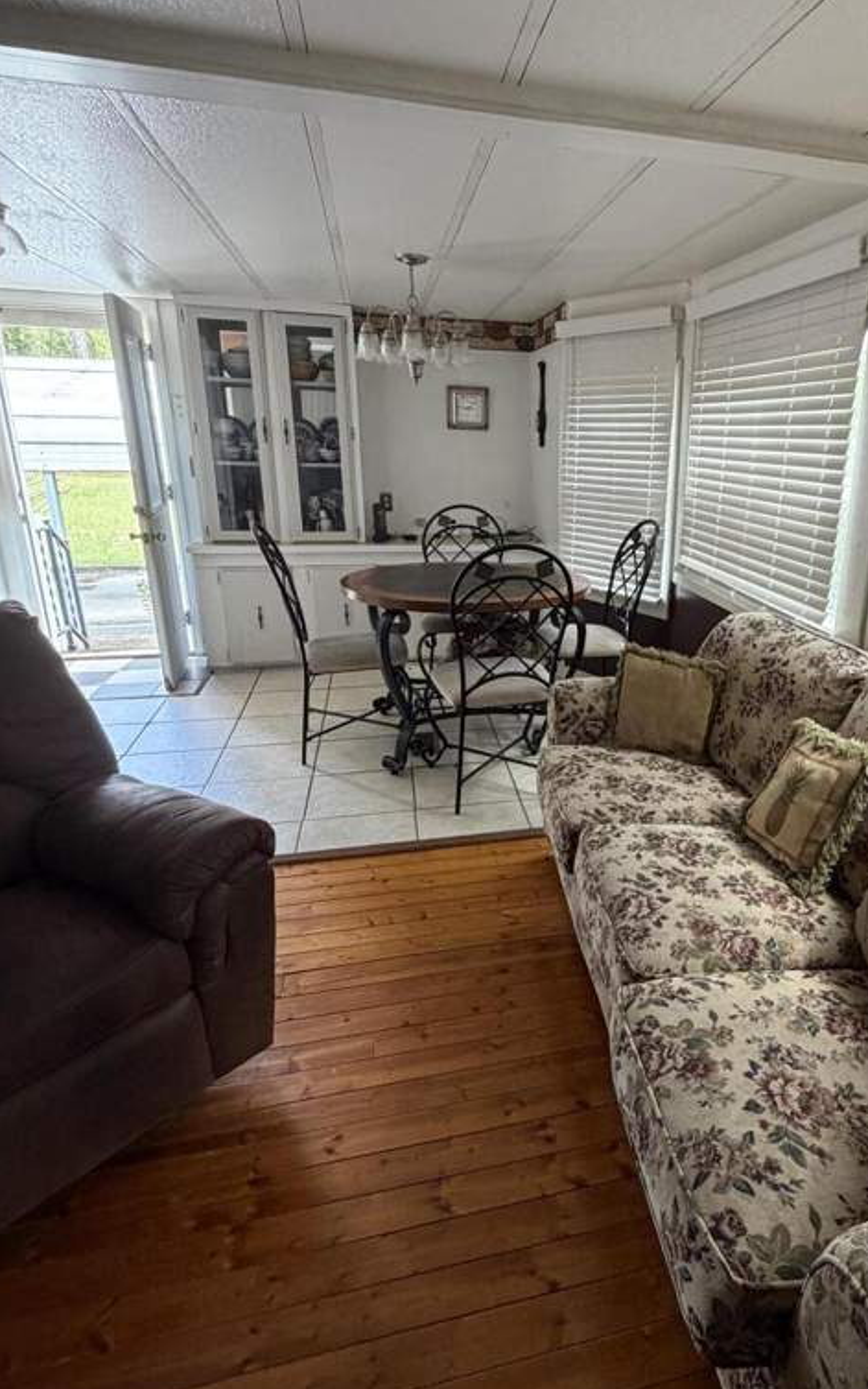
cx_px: 601
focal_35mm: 21
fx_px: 794
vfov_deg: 82.3
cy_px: 683
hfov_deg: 55.7
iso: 400
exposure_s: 1/60
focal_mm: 2.22
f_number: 2.2
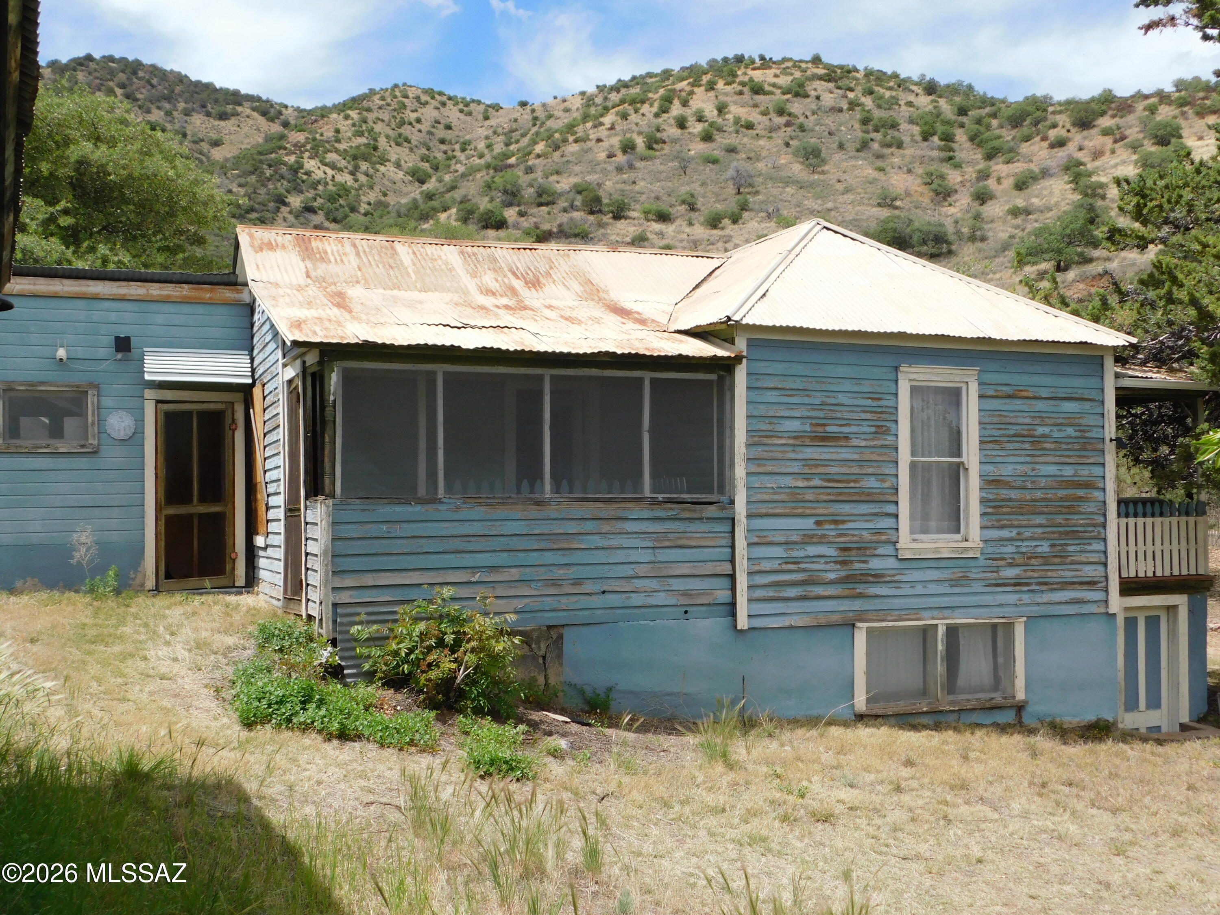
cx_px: 610
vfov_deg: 39.7
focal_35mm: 36
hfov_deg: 51.4
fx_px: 1269
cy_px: 458
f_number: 3.5
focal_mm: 6.3
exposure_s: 1/1250
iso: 125
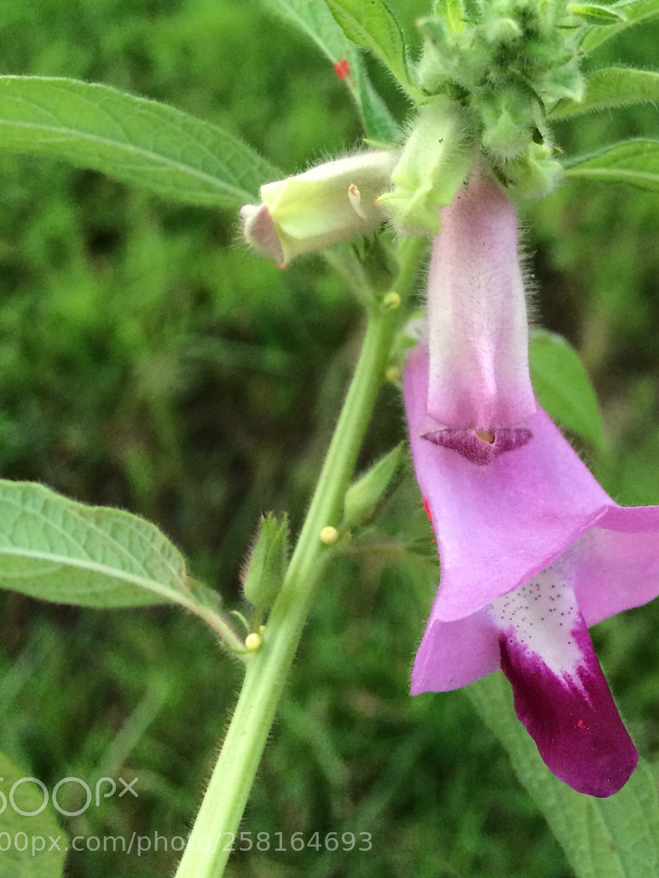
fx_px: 1142
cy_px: 227
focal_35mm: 45
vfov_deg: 41.0
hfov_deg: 31.9
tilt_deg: -45.2
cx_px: 438
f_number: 2.2
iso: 80
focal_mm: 4.15
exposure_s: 1/33
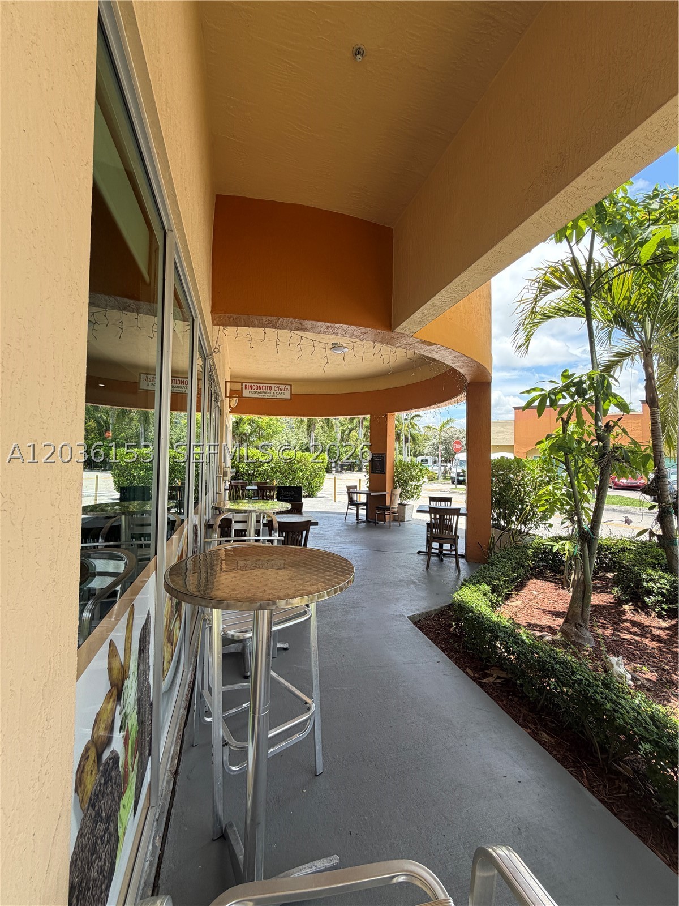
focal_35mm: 14
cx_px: 340
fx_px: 366
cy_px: 453
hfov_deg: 85.7
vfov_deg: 102.1
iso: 40
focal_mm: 2.22
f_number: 2.2
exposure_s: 1/254
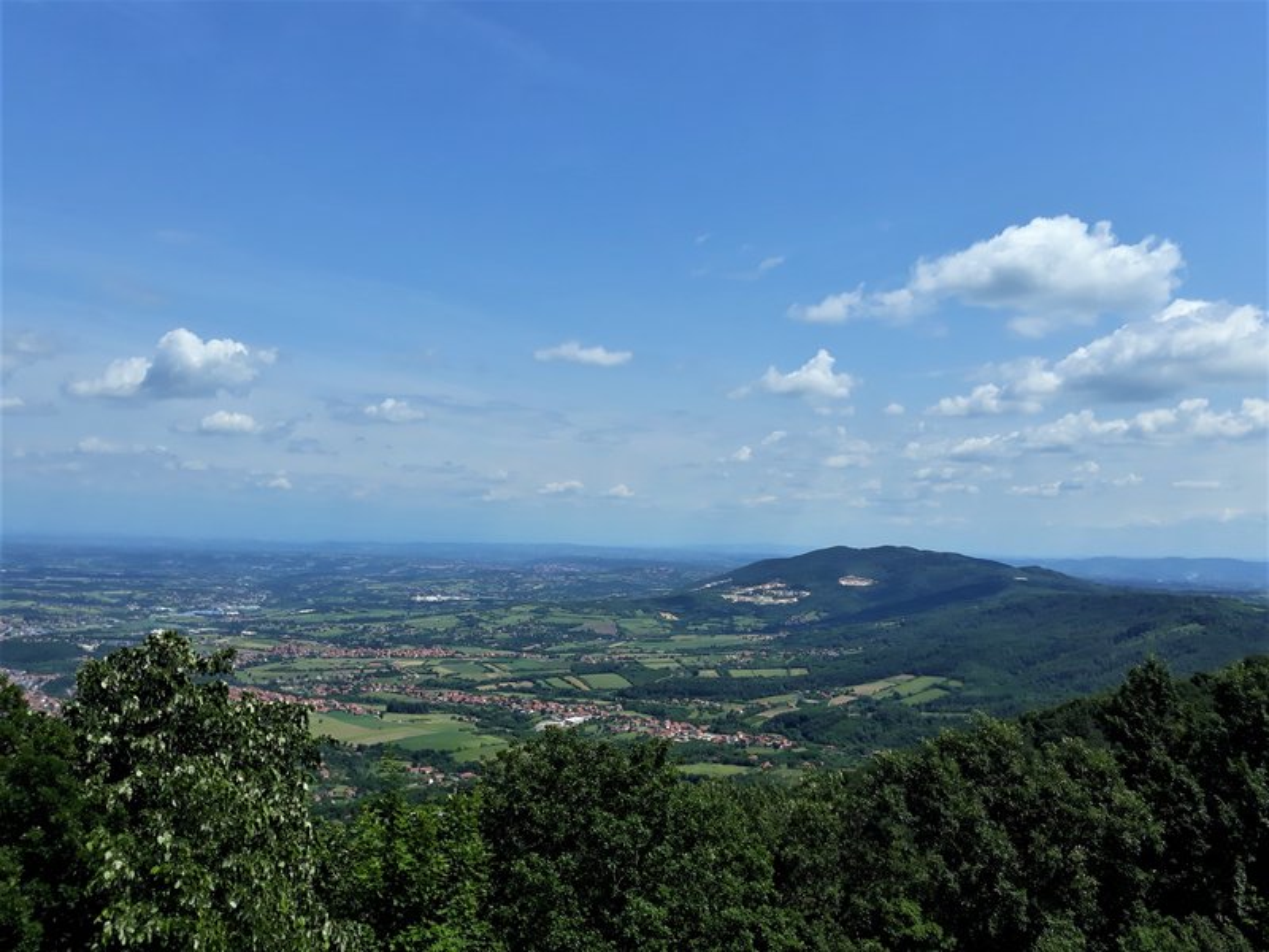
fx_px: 990
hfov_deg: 65.3
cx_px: 634
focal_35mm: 27
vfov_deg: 51.4
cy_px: 476
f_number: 1.7
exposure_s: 1/2976
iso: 40
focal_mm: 3.71
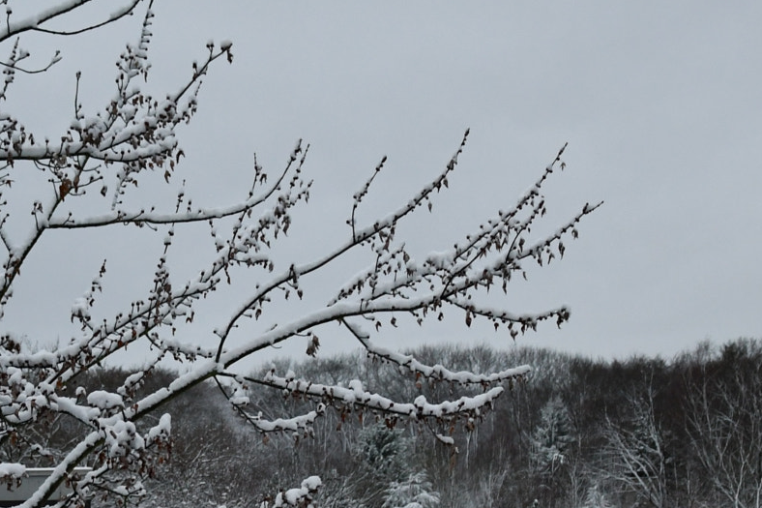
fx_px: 2476
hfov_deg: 17.5
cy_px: 535
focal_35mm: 117
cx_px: 346
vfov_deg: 11.6
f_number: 4.2
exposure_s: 1/80
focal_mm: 30
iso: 1250
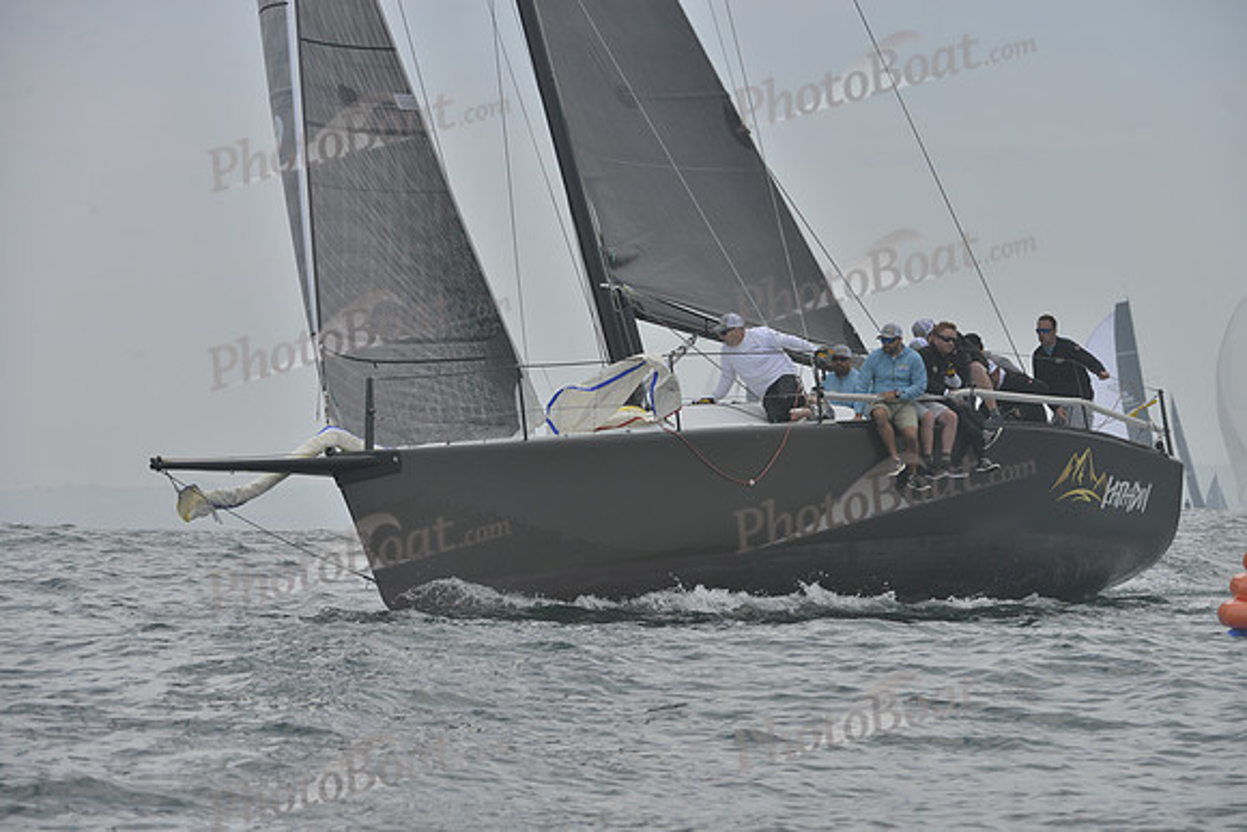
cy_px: 416
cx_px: 624
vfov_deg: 6.5
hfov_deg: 9.8
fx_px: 7276
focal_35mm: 210
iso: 280
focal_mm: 210
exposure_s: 1/800
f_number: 8
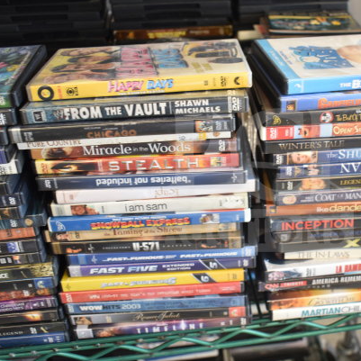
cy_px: 180
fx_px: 527
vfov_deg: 37.8
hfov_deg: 37.3
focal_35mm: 45
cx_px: 252
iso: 560
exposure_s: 1/40
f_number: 3.8
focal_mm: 23
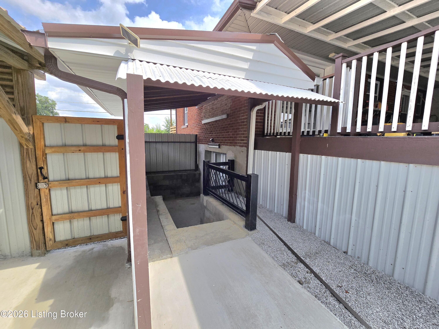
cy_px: 164
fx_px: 165
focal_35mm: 13
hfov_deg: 106.2
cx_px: 220
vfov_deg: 89.9
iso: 50
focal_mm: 2.2
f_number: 2.2
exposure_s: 1/2000
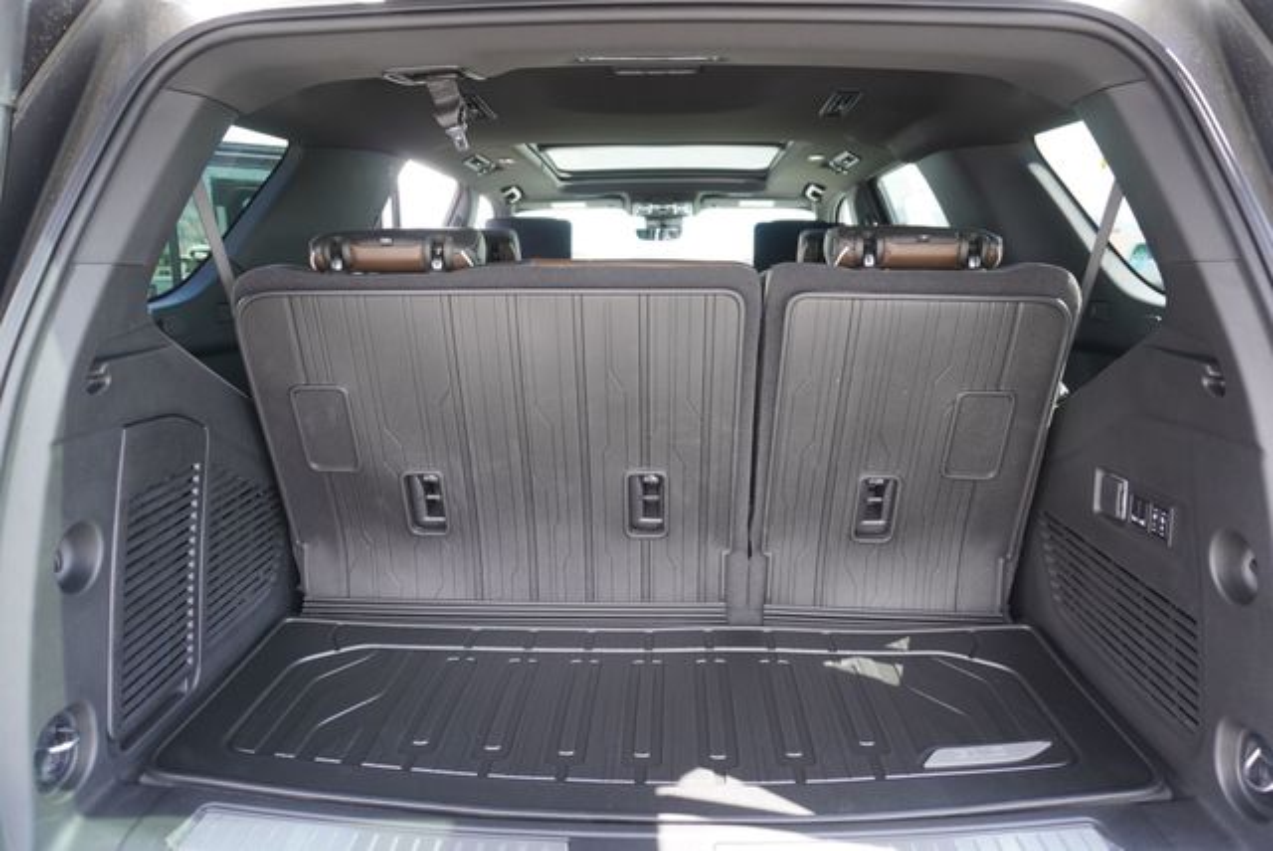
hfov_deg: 73.7
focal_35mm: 24
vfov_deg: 53.2
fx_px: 849
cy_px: 426
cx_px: 636
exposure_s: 1/60
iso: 160
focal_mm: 16
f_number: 4
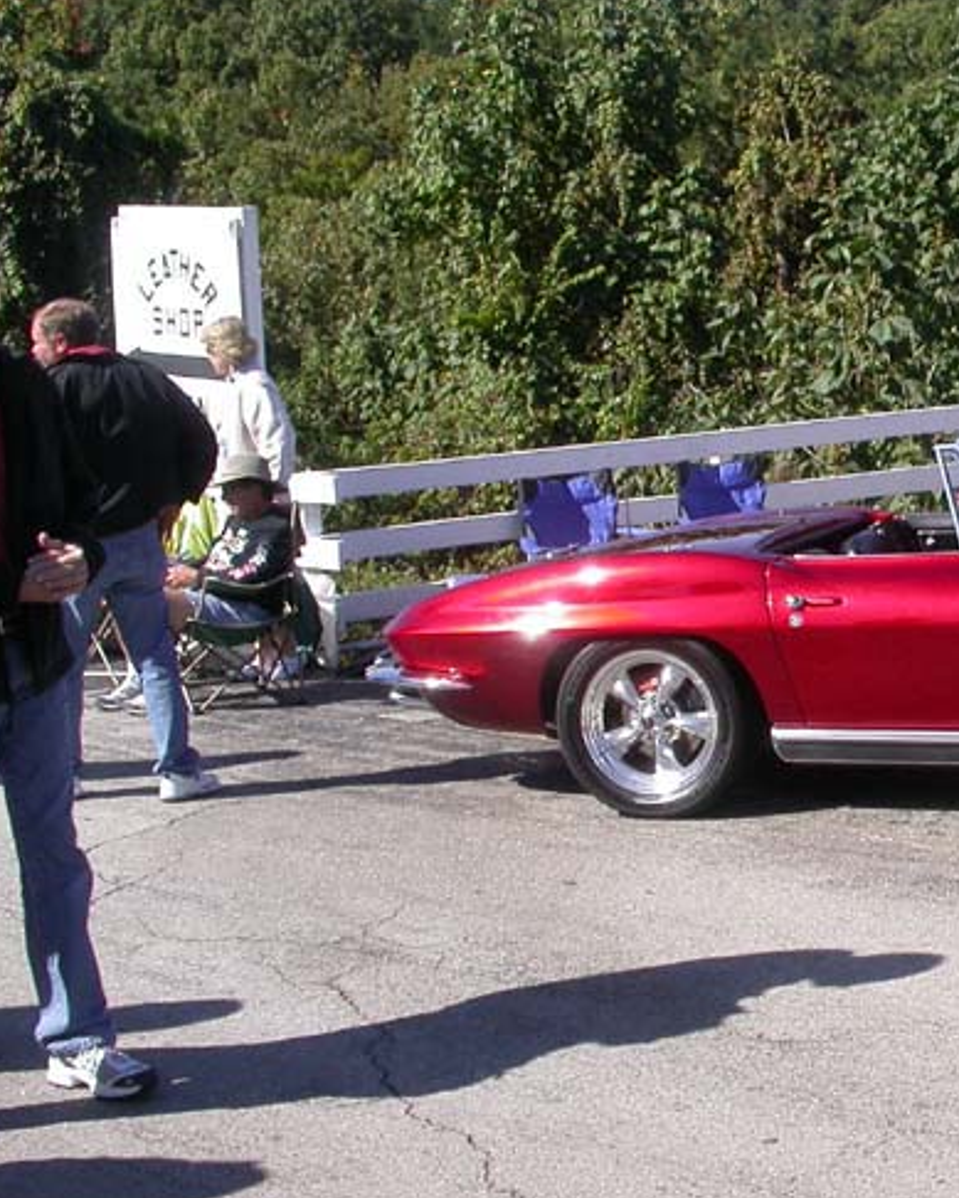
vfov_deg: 31.0
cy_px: 592
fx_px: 2164
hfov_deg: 24.0
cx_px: 932
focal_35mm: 61
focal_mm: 7.85
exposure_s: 1/244
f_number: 6.7
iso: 100
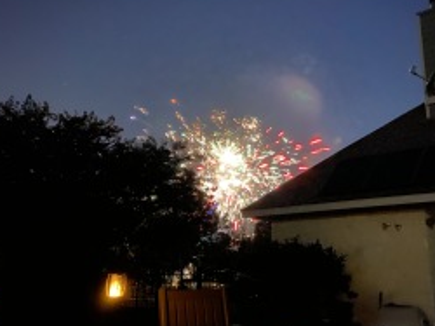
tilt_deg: +16.1
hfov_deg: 48.7
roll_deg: +0.1
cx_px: 264
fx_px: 477
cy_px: 129
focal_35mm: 38
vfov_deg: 37.5
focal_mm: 4.25
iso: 2000
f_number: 1.8
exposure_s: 1/4
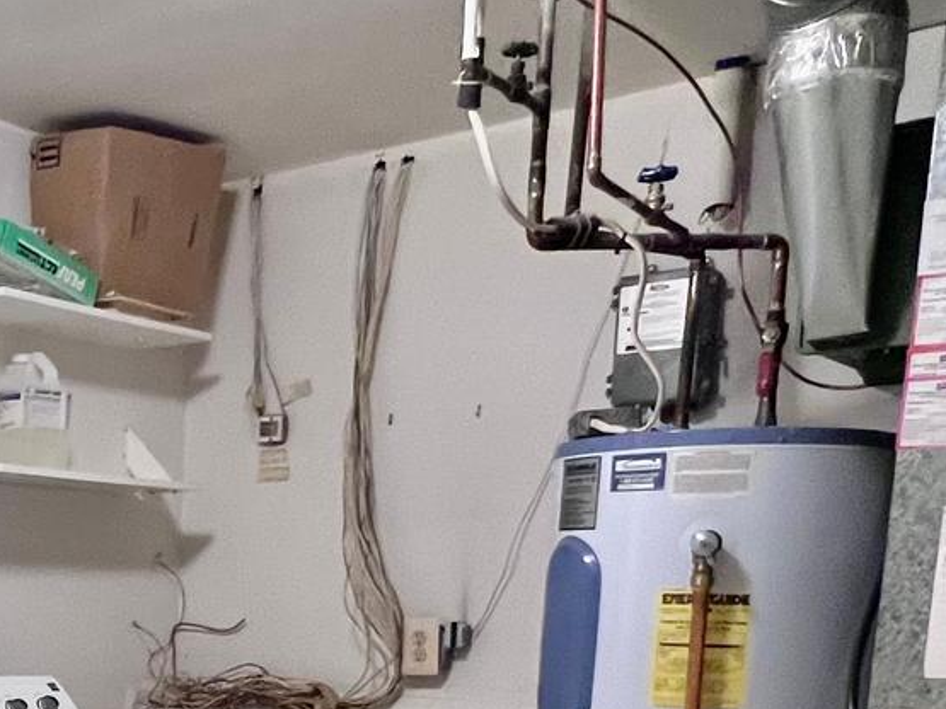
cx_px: -36
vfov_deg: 27.6
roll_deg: -1.2
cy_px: 784
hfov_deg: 35.3
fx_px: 1311
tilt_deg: -7.9
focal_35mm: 48
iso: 500
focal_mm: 1.57
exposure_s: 1/60
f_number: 1.8
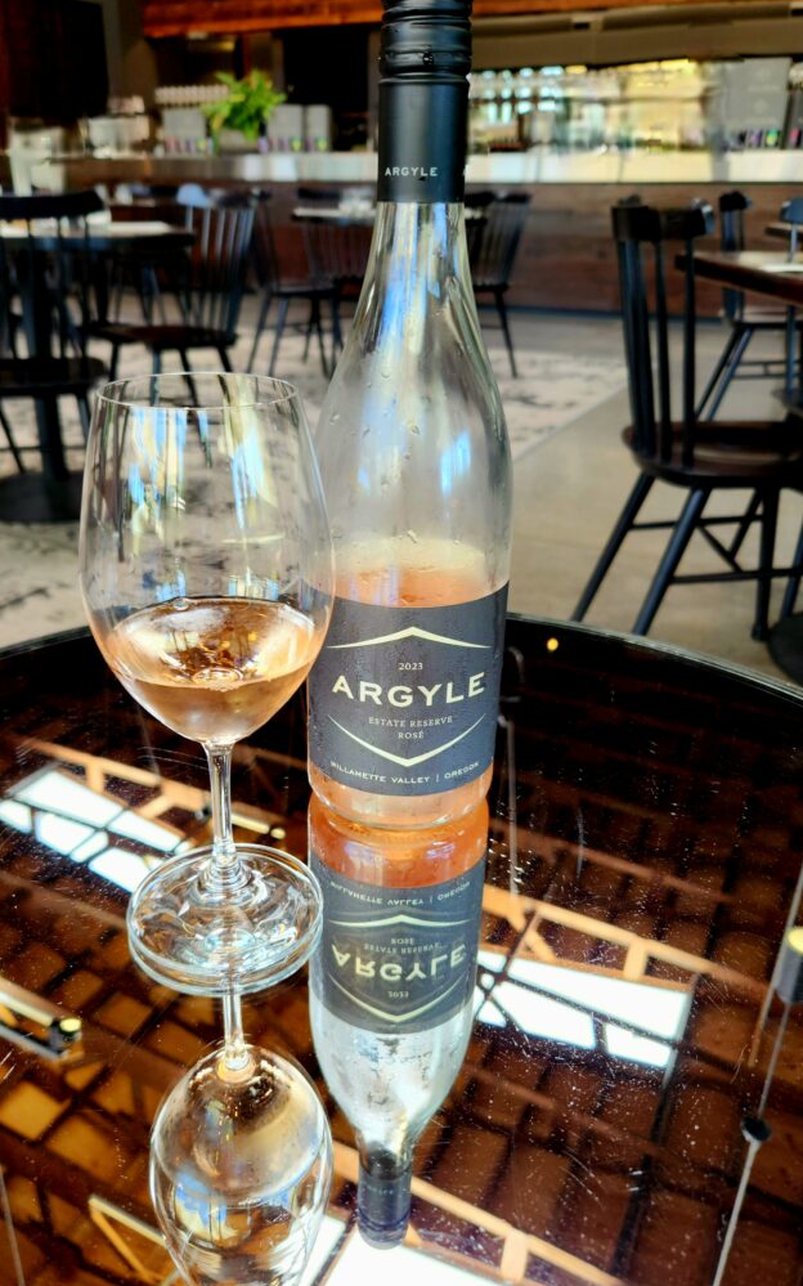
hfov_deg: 49.2
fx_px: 876
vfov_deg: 72.6
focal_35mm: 25
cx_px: 371
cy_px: 651
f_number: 1.8
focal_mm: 5.4
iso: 25
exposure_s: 1/60.2
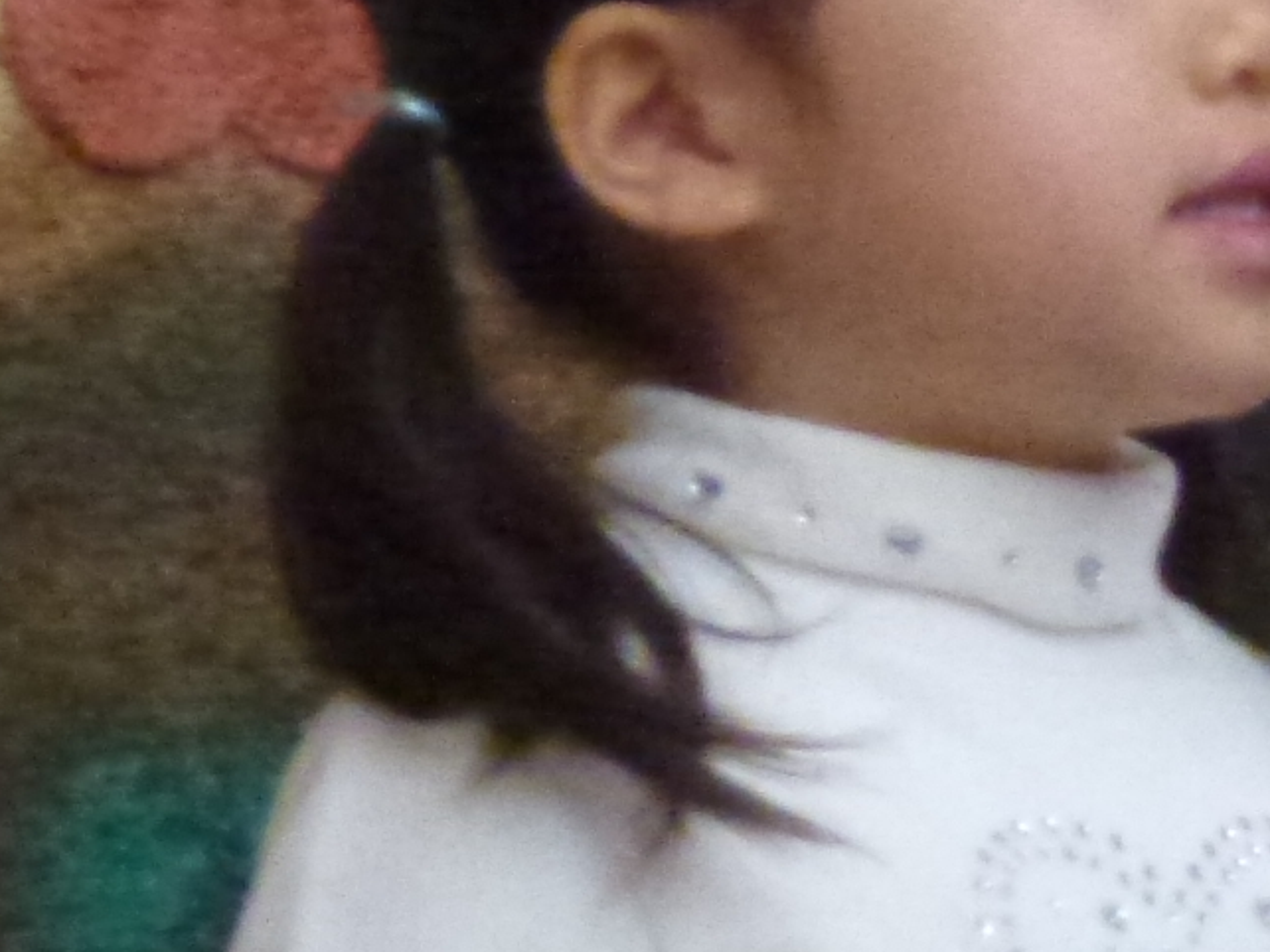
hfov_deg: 2.0
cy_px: 235
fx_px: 36351
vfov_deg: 1.5
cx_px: 1712
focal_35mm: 991
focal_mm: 44.5
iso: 1600
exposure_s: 1/125
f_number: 5.6
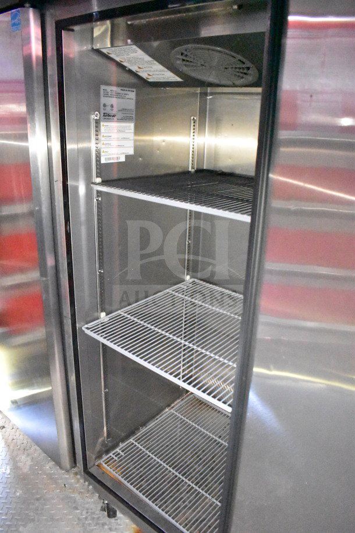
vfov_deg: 67.4
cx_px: 178
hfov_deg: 47.9
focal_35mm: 27
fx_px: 399
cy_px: 266
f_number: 3.5
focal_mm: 18
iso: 25600
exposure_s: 1/25
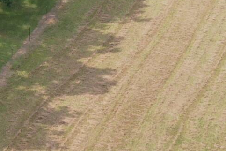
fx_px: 1092
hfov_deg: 11.0
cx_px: -190
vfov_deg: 7.8
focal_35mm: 174
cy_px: -55
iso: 100
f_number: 9
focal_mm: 10.26
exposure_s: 1/100
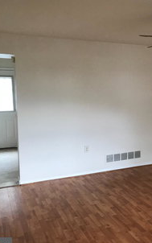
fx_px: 278
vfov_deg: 47.2
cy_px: 122
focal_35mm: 42
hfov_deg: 29.1
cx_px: 142
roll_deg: +0.1
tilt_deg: -6.5
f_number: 1.8
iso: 40
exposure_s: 1/15
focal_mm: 3.99
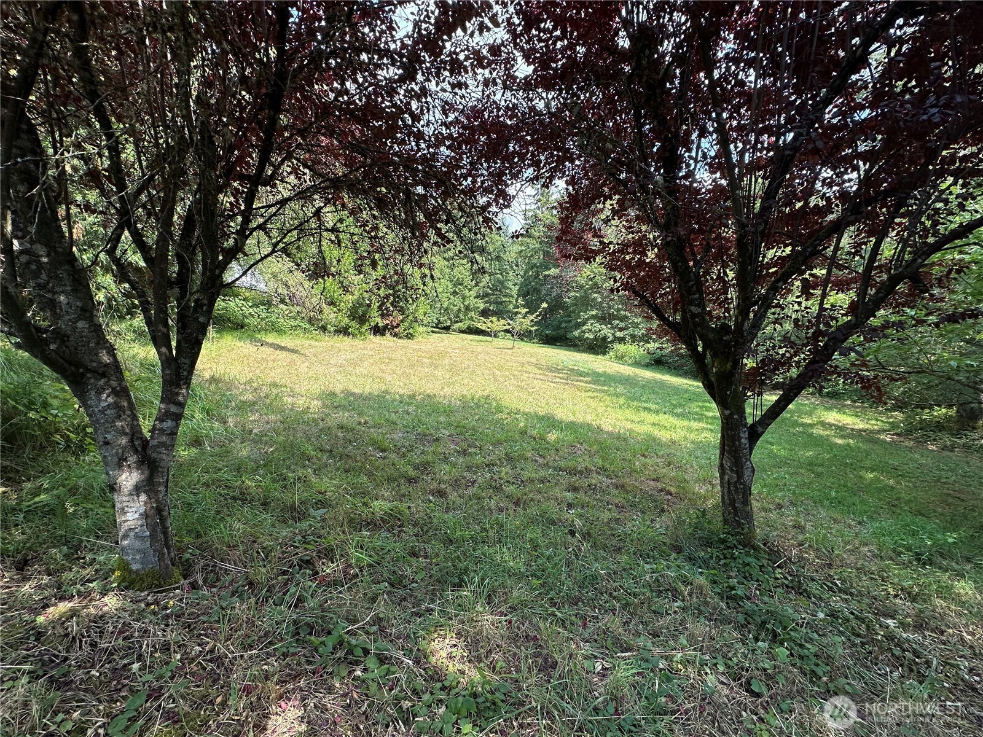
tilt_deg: -8.3
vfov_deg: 85.7
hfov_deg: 102.1
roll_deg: +4.4
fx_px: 398
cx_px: 492
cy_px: 368
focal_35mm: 14
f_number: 2.2
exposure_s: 1/381
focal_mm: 2.22
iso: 40
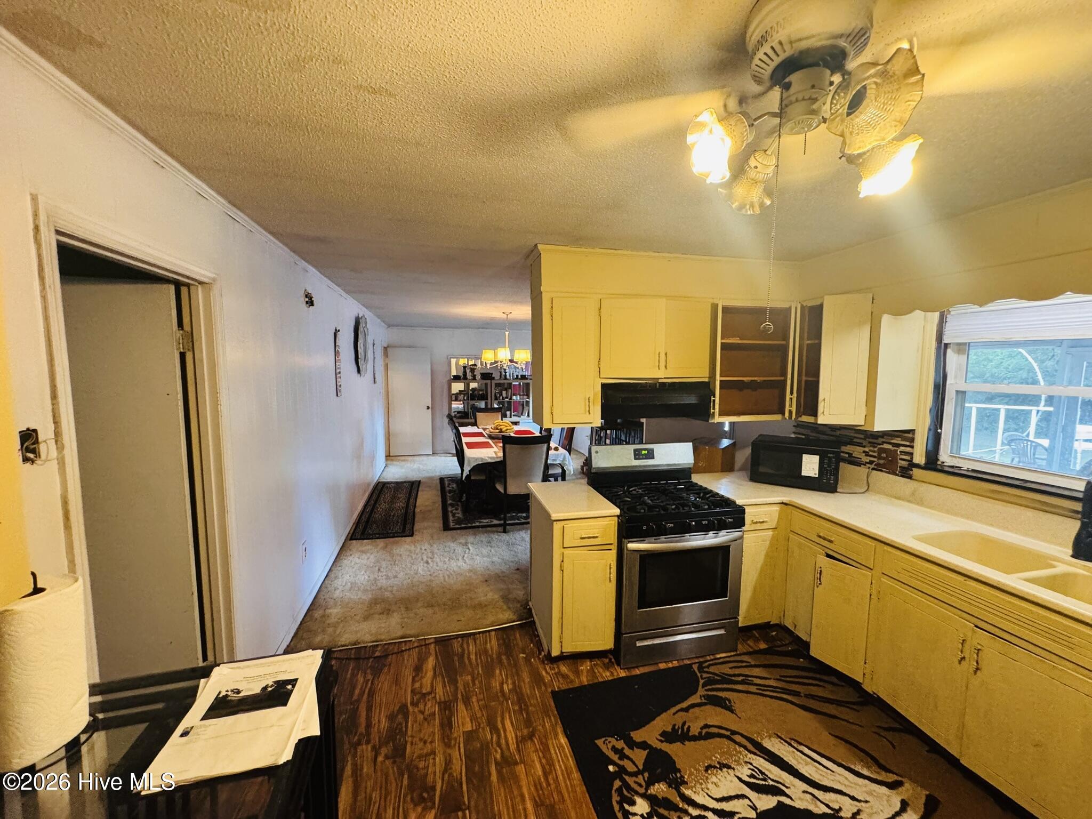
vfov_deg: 85.7
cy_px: 410
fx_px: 442
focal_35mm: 14
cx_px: 546
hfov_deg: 102.1
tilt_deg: -5.6
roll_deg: -0.6
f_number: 2.2
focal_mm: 2.22
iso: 640
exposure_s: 1/60
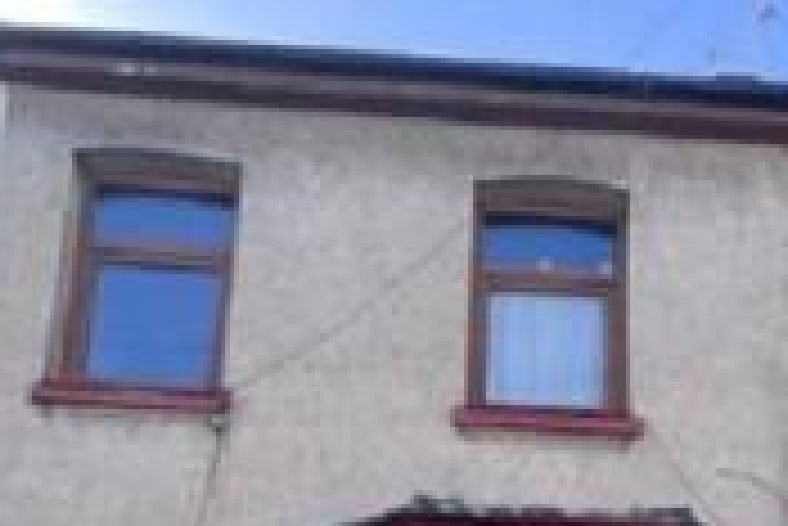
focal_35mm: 45
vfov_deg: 22.9
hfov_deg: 42.7
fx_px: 986
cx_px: 552
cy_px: 834
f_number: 1.8
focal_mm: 1.57
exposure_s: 1/327
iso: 32
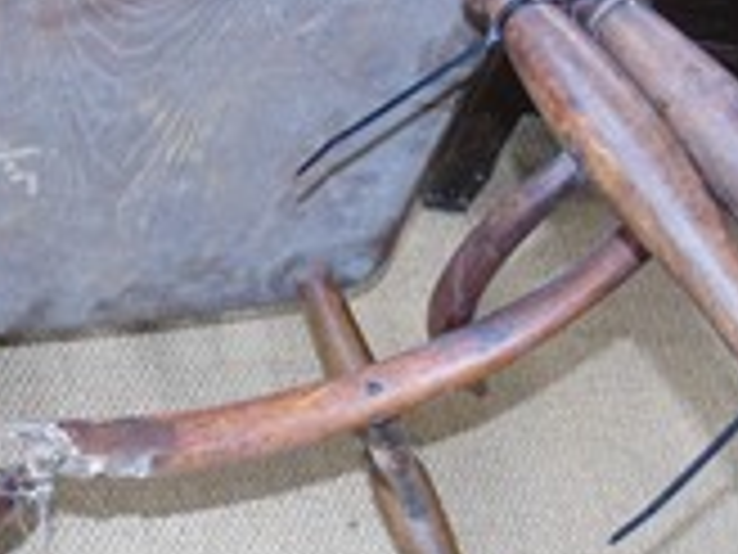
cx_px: 261
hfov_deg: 31.5
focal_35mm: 61
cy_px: 356
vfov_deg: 23.9
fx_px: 1300
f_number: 3.4
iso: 200
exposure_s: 1/30
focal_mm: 4.4
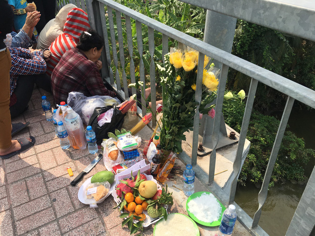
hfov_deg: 61.7
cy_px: 118
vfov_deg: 48.2
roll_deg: +0.3
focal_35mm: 29
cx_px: 158
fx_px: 264
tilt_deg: -35.5
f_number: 2.2
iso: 25
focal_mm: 4.15
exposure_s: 1/1672
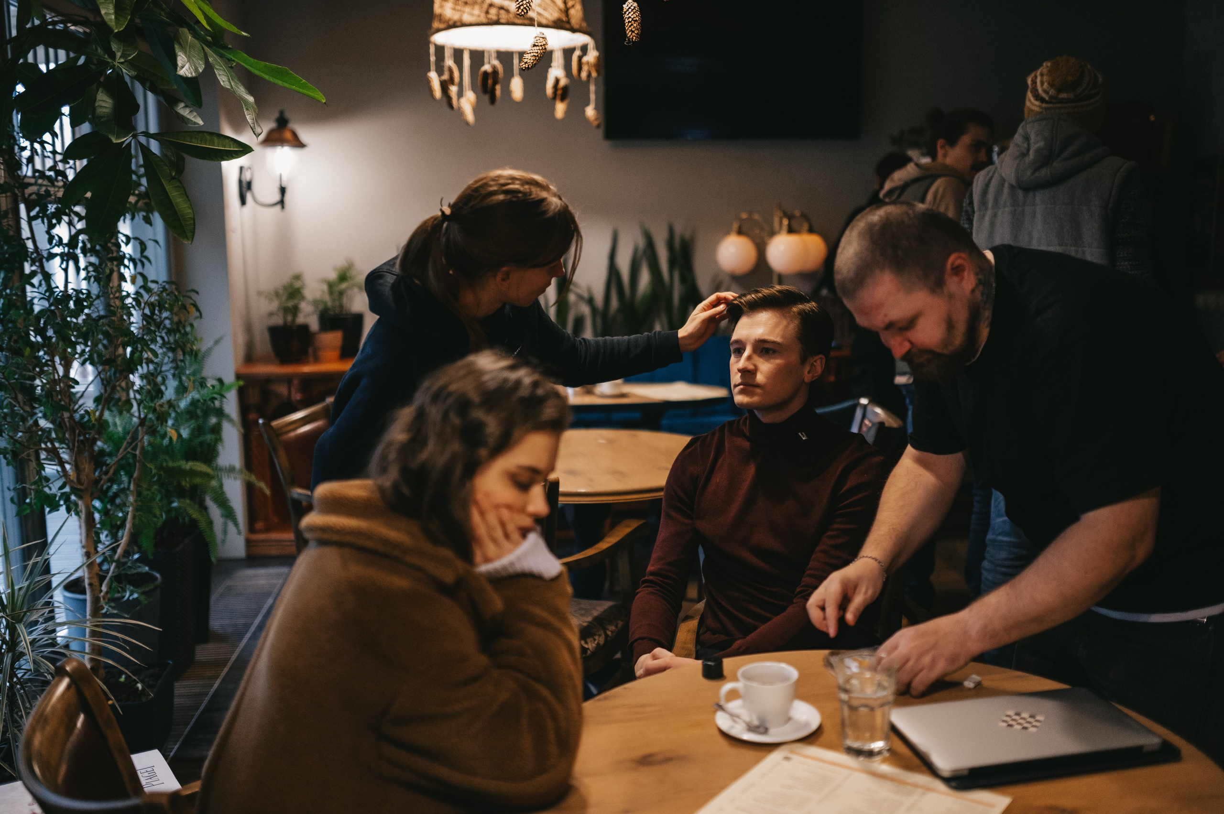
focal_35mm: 35
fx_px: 1189
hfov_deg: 54.5
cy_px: 407
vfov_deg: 37.8
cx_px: 612
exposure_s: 1/320
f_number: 1.4
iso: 4000
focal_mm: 35
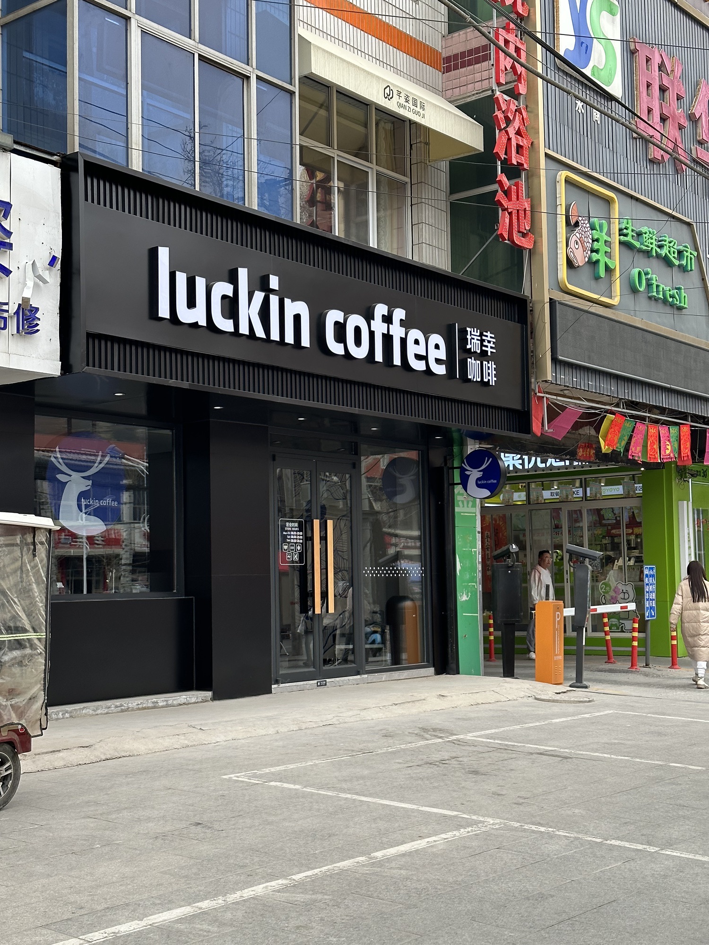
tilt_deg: +1.4
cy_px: 472
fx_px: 1311
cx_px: 354
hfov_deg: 30.3
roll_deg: +1.3
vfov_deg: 39.7
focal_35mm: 48
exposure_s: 1/448
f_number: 1.78
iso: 64
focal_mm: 6.86
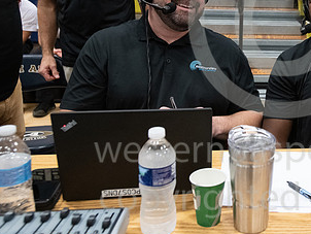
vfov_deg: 29.8
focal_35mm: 48
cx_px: 276
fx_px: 432
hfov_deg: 37.2
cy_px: 59
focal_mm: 26
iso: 5000
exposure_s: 1/160
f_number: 5.6
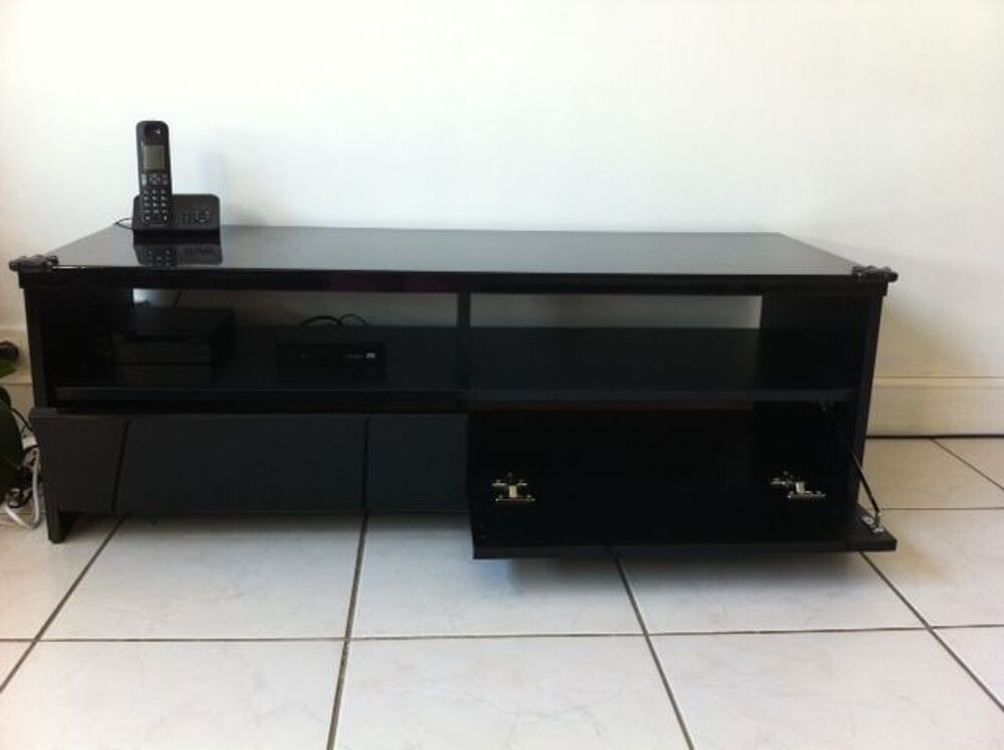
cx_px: 502
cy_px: 375
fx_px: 1014
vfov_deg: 40.6
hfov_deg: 52.7
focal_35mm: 35
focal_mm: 3.85
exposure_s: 1/24
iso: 80
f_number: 2.8
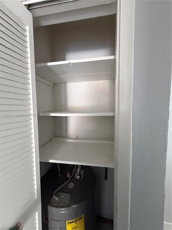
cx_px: 86
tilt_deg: -2.5
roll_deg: +0.4
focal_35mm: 14
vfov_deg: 102.1
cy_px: 115
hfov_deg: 85.7
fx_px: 93
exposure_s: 1/60
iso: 640
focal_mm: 2.22
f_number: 2.2
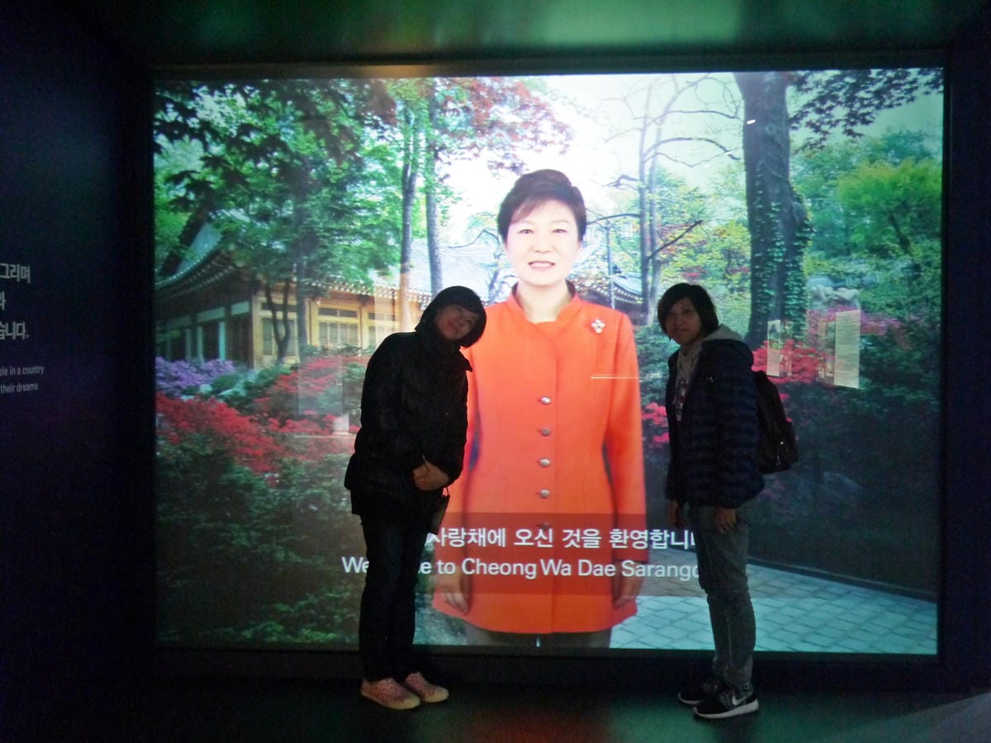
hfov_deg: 54.0
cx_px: 496
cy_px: 372
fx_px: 973
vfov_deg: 41.8
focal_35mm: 34
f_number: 4.1
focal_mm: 17
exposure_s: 1/60
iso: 1000
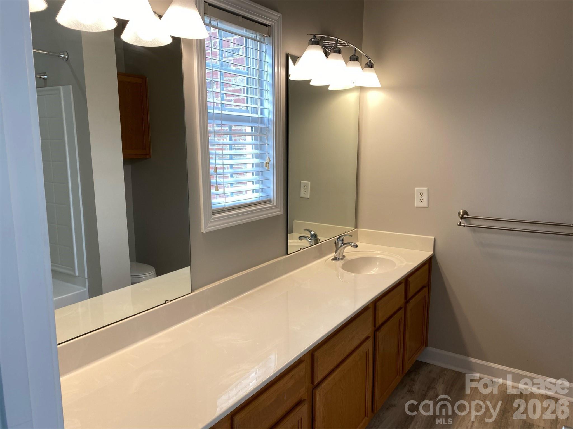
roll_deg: +0.2
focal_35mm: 26
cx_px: 286
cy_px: 214
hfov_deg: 67.3
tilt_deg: -9.6
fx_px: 430
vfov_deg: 53.0
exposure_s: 1/125
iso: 32
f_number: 1.8
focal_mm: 4.25
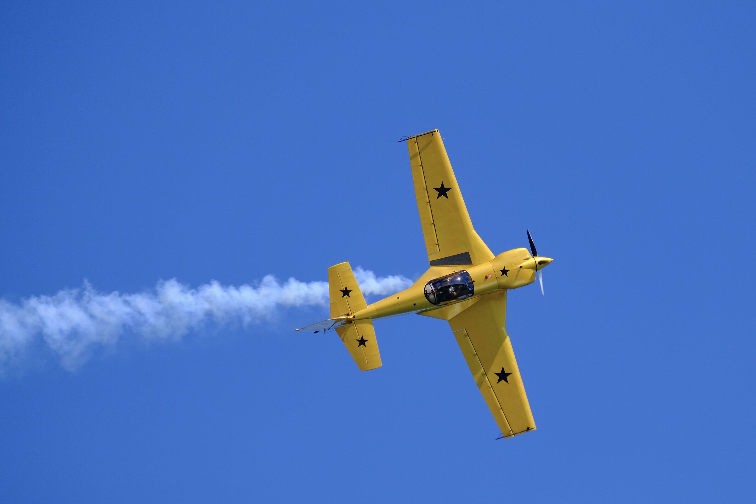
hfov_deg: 6.9
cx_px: 378
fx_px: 6300
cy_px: 252
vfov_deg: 4.6
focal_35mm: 300
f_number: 4.8
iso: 400
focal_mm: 200
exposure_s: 1/2000
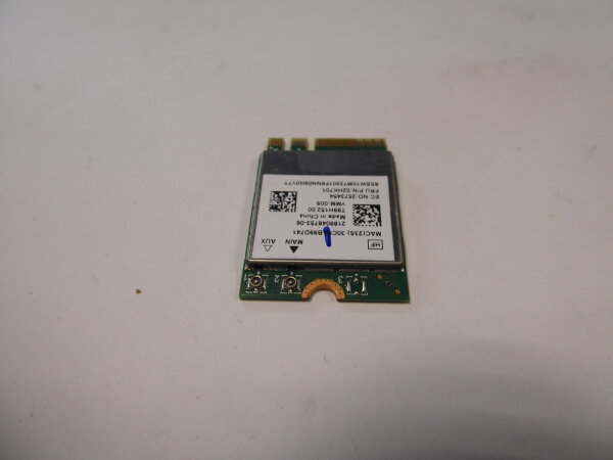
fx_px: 443
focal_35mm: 25
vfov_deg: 54.9
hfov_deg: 69.4
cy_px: 230
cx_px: 306
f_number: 3.3
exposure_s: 1/60
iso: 160
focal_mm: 4.3
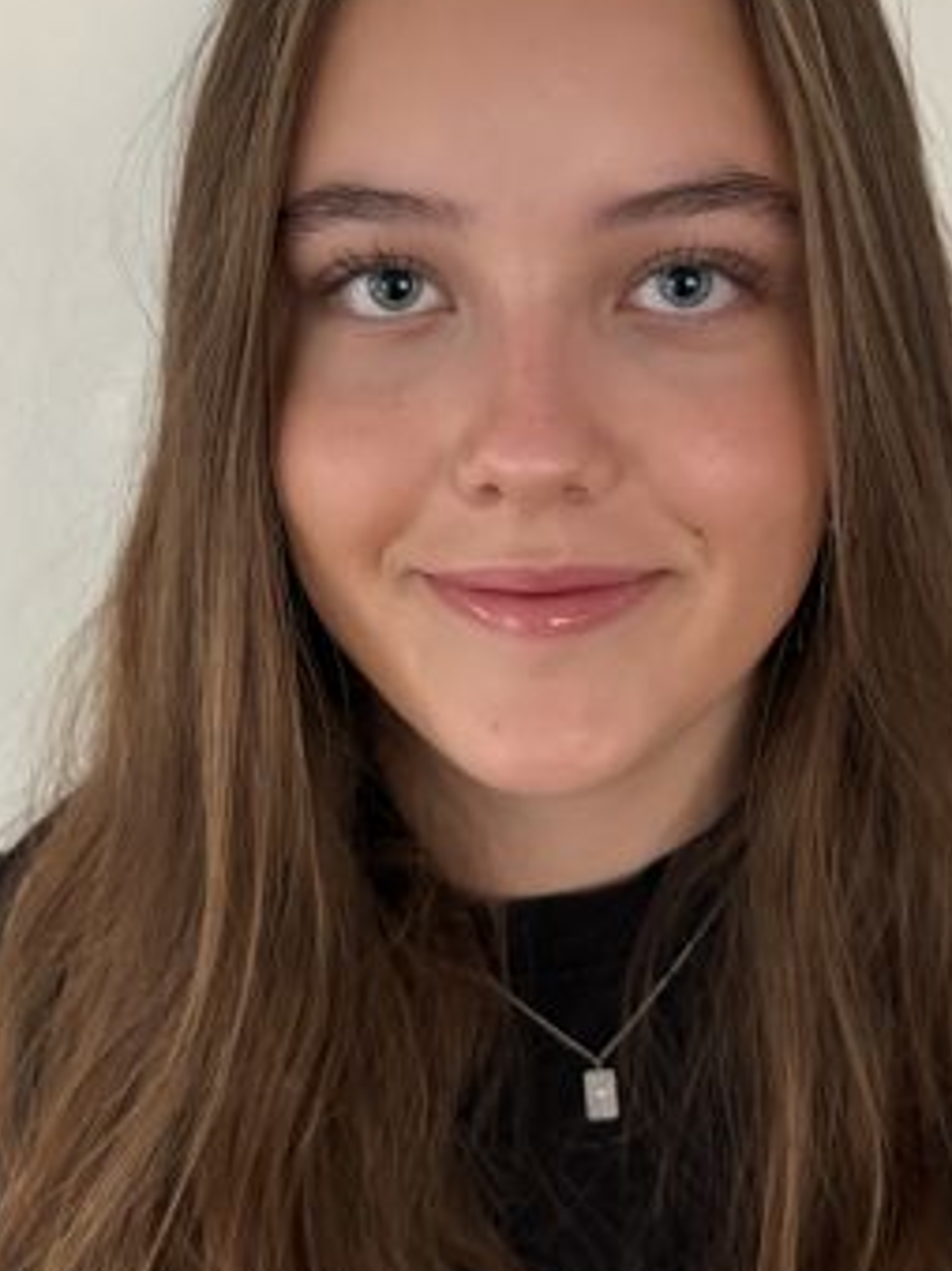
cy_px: 592
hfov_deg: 31.4
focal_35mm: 46
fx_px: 1688
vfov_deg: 41.2
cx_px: 562
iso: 640
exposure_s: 1/25
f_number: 1.6
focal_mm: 5.96
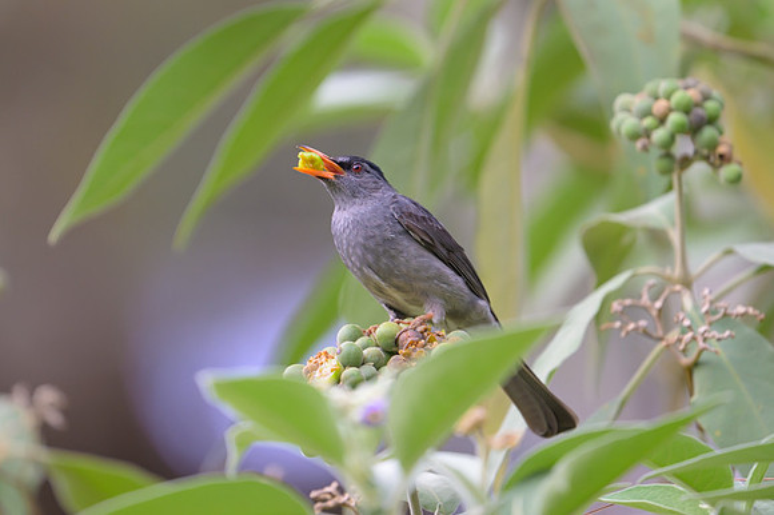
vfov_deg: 1.9
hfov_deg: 2.9
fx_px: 15388
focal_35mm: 716
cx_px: 359
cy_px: 186
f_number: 4
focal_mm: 560
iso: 800
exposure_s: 1/1250
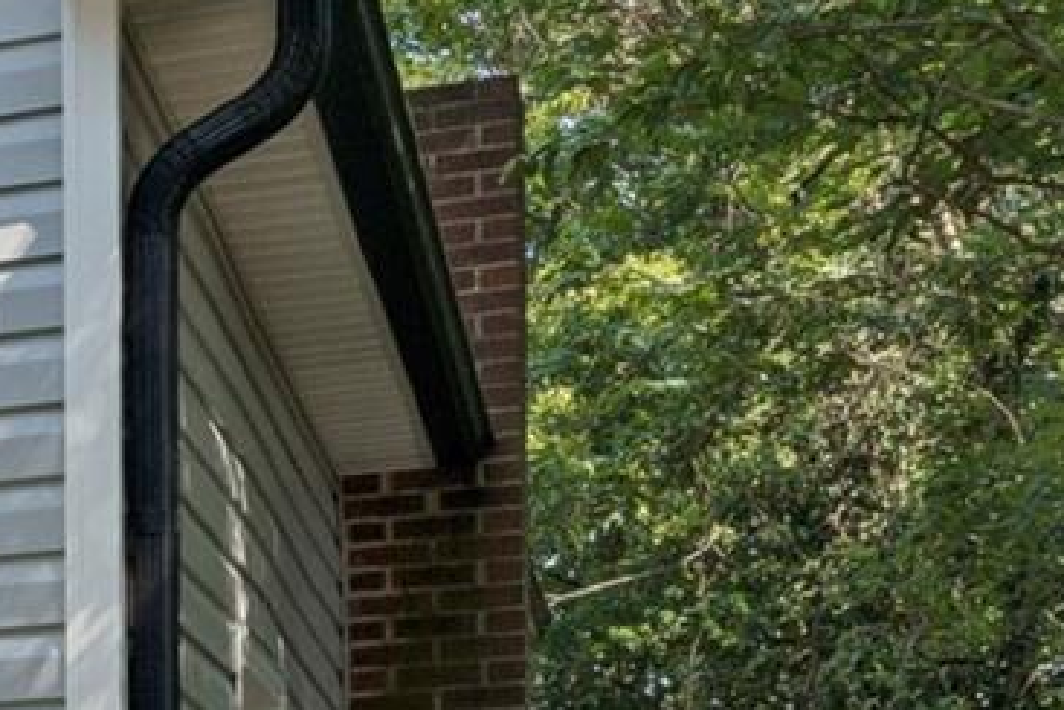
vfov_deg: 12.3
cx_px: -1702
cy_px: 610
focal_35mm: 111
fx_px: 3282
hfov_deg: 12.7
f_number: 13
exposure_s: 1/60
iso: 200
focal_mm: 19.9
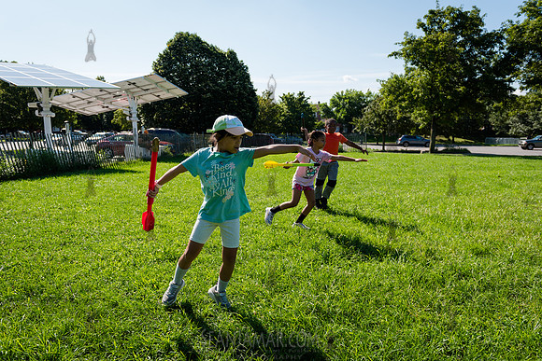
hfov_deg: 71.0
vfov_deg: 50.9
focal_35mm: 25
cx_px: 271
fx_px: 380
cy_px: 180
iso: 200
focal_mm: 24
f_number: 3.5
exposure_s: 1/1250
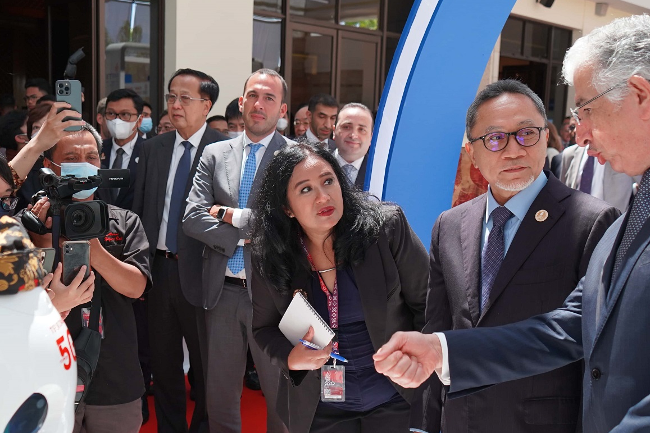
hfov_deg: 42.7
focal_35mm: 46
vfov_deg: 29.1
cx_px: 287
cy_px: 277
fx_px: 830
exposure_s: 1/160
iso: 640
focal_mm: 28
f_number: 4
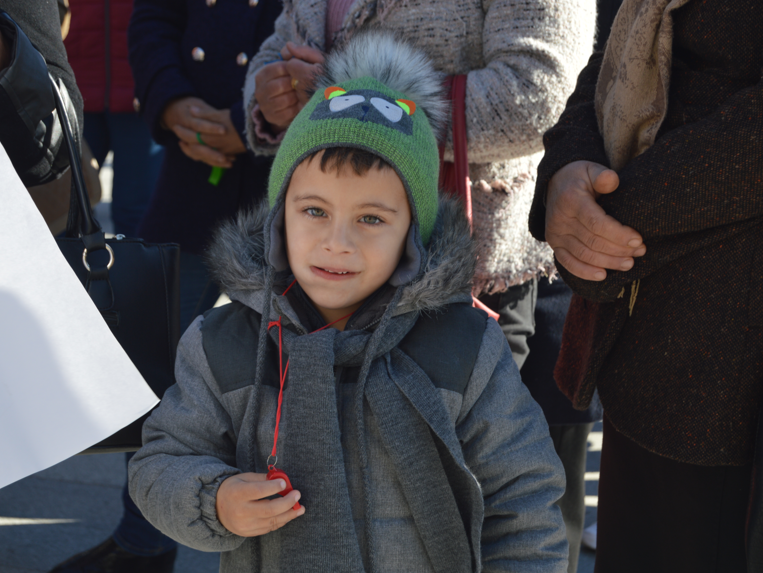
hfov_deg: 21.9
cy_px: 286
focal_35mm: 90
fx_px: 1974
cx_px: 344
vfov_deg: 16.5
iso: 100
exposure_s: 1/160
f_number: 6.3
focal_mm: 55
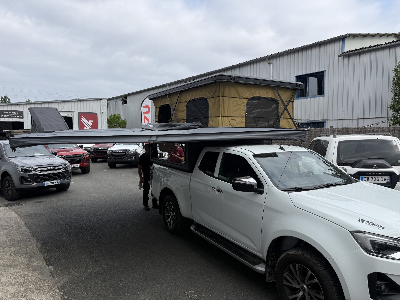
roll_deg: -0.1
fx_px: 277
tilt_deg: -0.8
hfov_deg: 71.6
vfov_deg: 56.8
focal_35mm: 24
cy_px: 150
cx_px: 200
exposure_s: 1/3759
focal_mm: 6.76
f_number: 1.78
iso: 80
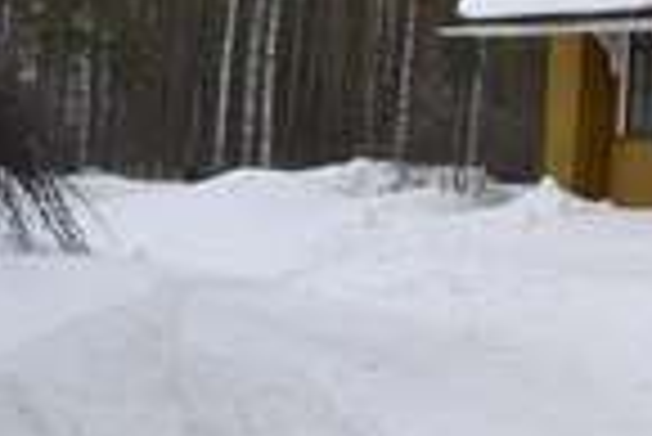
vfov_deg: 10.3
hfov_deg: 12.9
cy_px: -31
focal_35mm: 132
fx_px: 2393
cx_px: 1421
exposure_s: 1/200
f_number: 8
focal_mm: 20
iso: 100
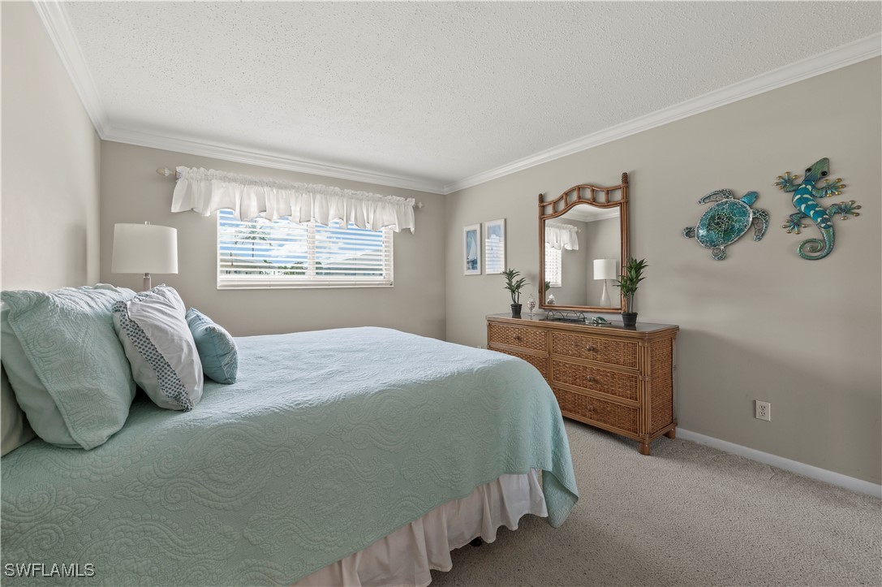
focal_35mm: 14
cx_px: 441
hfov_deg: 104.3
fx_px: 343
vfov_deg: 81.1
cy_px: 294
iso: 200
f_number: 13
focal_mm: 14
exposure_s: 1.6
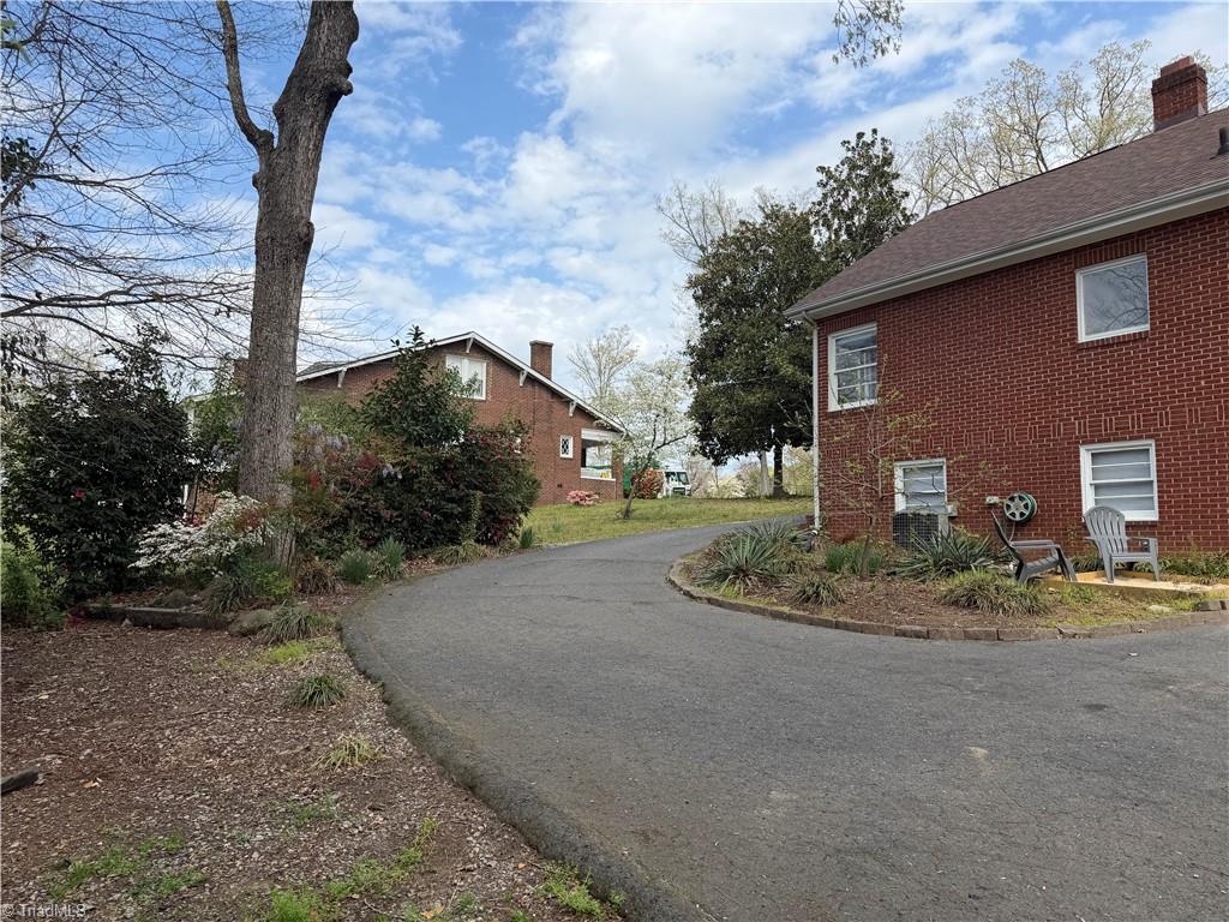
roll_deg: -0.6
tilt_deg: +4.9
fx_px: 852
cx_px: 614
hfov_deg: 71.6
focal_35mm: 24
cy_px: 461
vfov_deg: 56.8
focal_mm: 6.76
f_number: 1.78
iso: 80
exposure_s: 1/2703
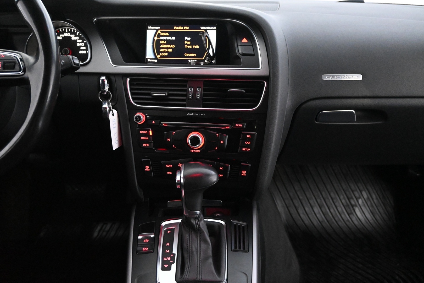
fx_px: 389
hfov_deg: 57.2
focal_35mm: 33
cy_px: 142
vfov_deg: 40.0
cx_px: 212
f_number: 4
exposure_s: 1/40
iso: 9000
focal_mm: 22
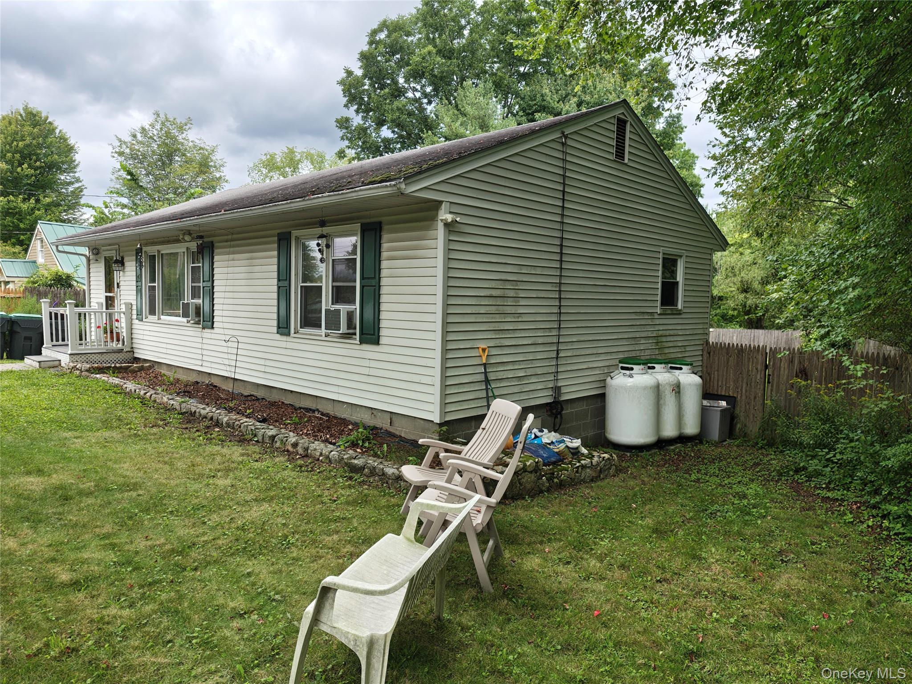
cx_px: 456
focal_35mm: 24
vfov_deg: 56.8
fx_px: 632
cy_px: 342
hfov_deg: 71.6
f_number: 1.8
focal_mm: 5.41
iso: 145
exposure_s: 1/120
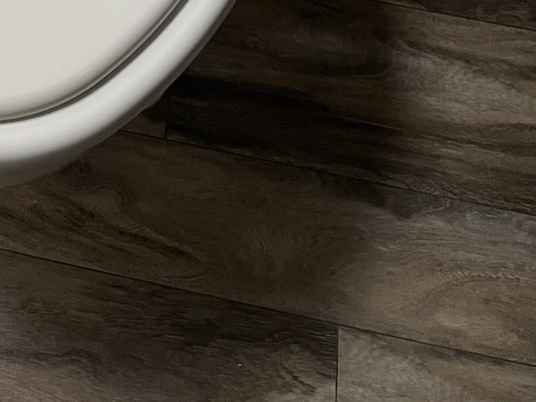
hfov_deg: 23.8
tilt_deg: -58.7
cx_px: -100
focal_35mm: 75
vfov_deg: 17.8
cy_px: -176
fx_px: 1161
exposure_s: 1/60
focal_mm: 4.2
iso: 160
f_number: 1.6
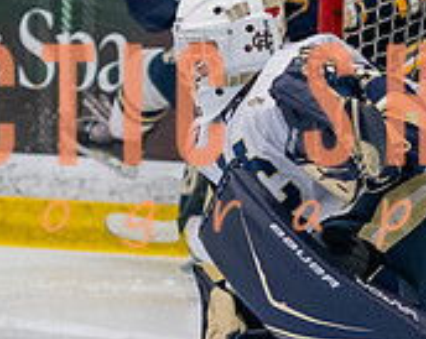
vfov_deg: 2.6
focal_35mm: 588
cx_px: 282
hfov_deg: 3.3
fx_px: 7401
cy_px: 88
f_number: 3.2
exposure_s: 1/640
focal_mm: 130
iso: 2000
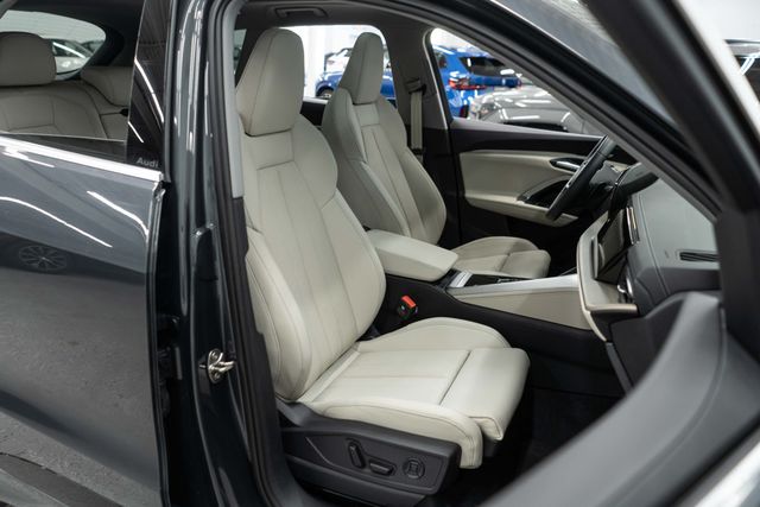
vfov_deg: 46.4
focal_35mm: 28
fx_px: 591
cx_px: 380
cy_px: 254
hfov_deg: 65.5
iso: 500
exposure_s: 1/50
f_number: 3.2
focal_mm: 28
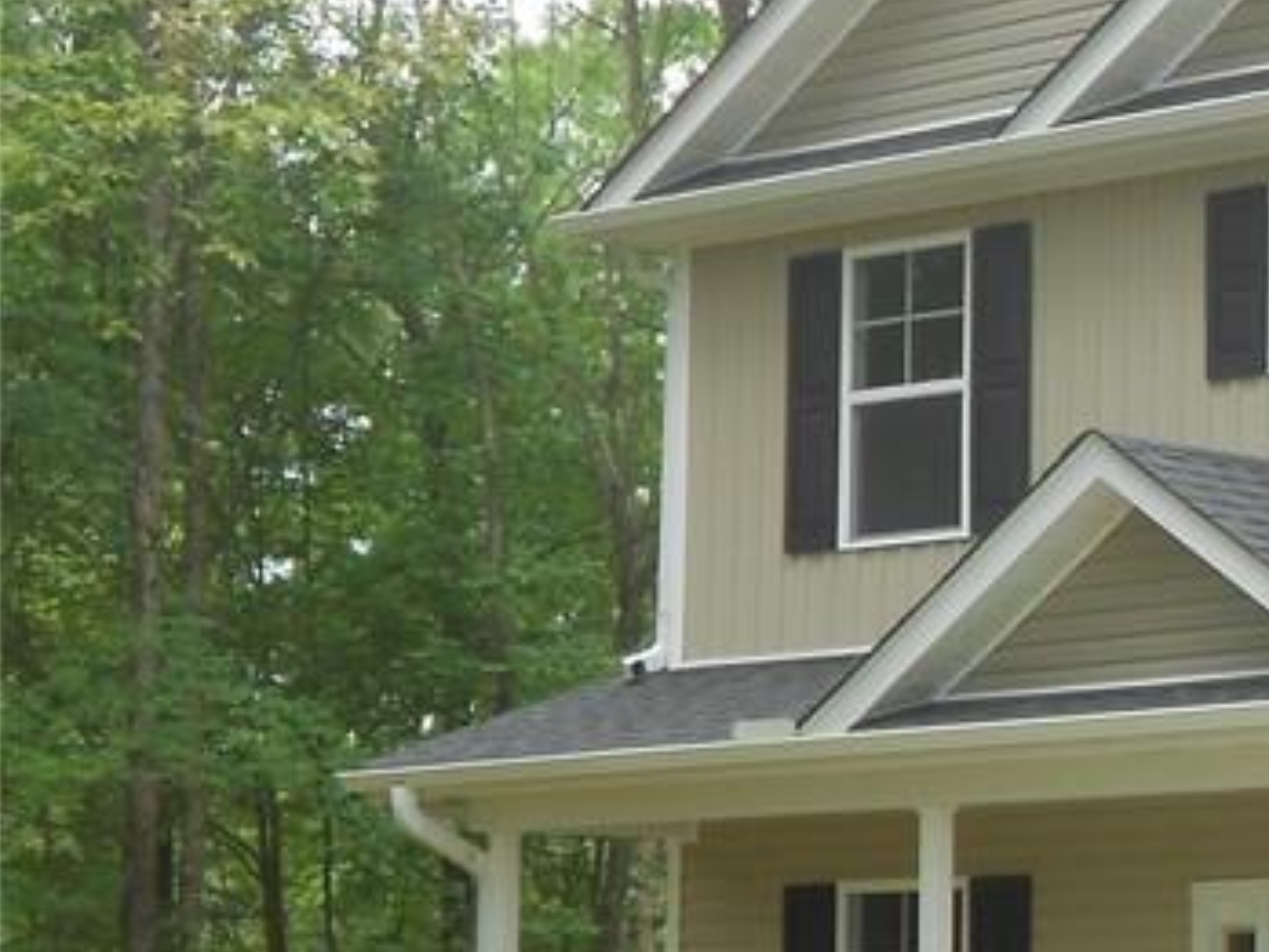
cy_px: 730
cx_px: 1863
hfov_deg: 16.5
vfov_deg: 13.5
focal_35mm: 109
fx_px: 3996
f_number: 3.9
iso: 80
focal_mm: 6.7
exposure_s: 1/160
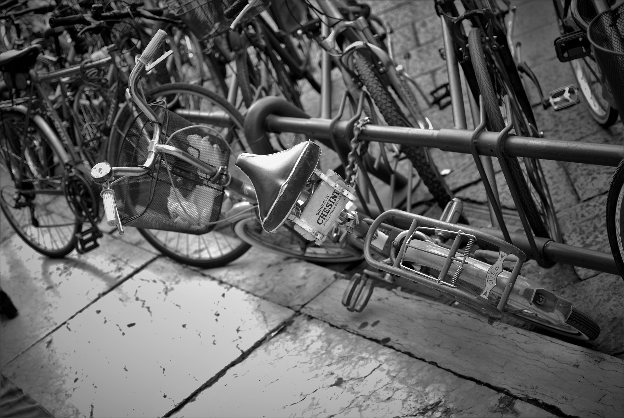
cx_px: 312
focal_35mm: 52
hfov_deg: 37.8
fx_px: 911
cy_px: 209
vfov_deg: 25.8
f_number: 1.8
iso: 100
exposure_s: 1/200
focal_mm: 35
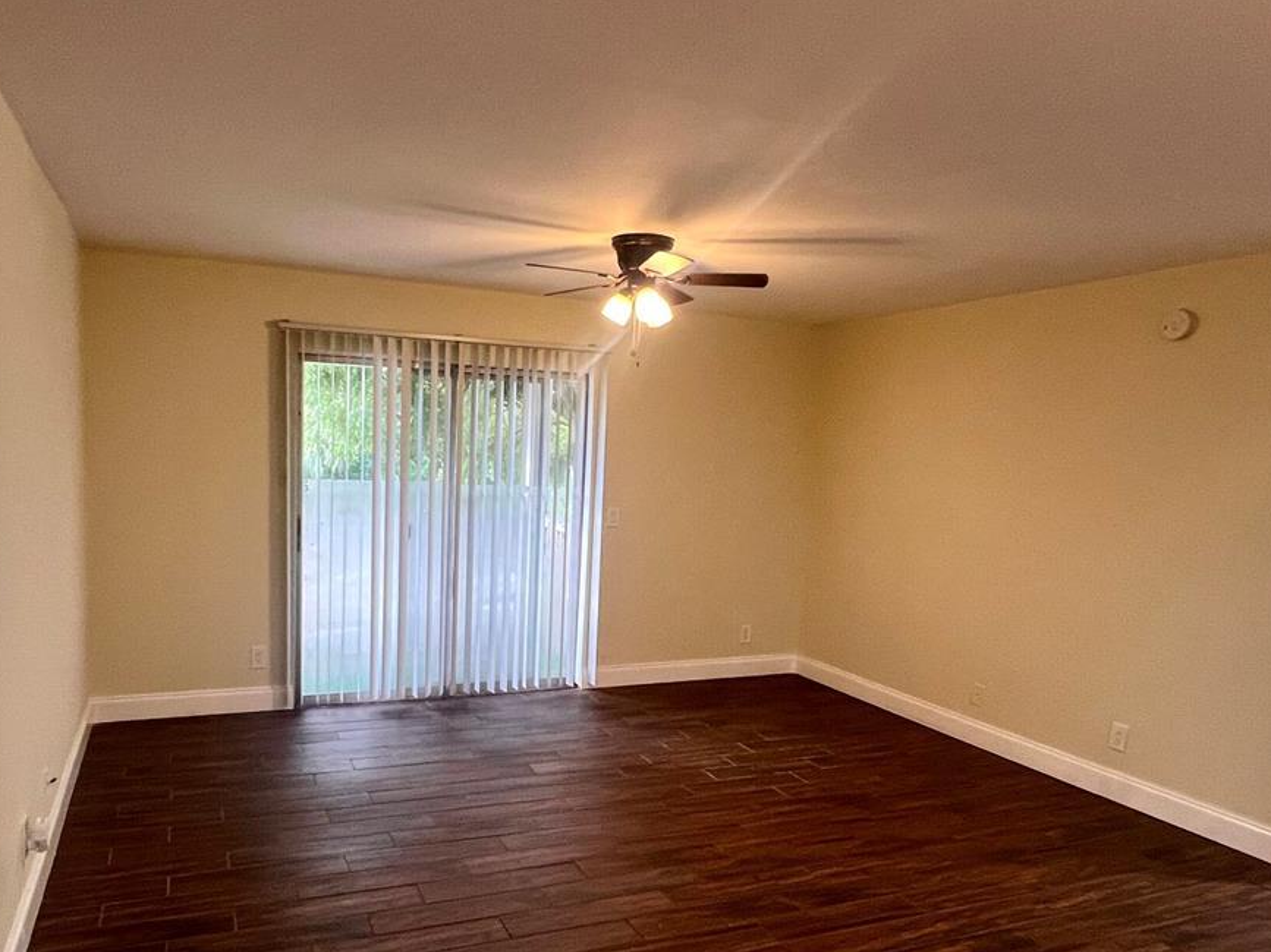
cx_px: 564
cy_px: 543
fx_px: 881
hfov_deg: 71.4
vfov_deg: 56.6
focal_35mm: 24
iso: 200
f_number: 1.8
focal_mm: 1.57
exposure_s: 1/60
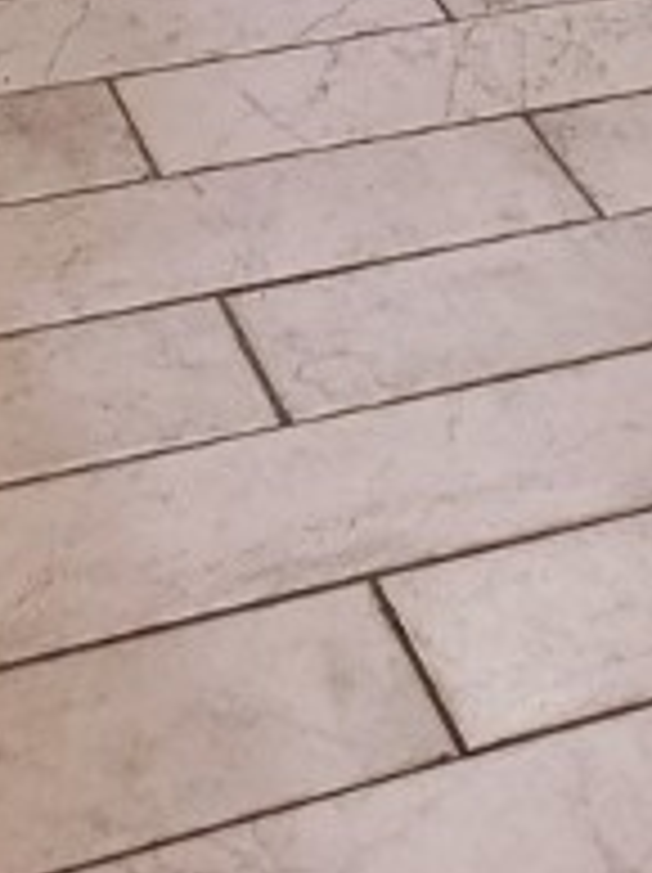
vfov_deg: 15.9
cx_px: 553
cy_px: -747
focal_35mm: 103
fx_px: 2592
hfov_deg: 14.2
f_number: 2.4
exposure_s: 1/30
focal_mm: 4.3
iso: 250
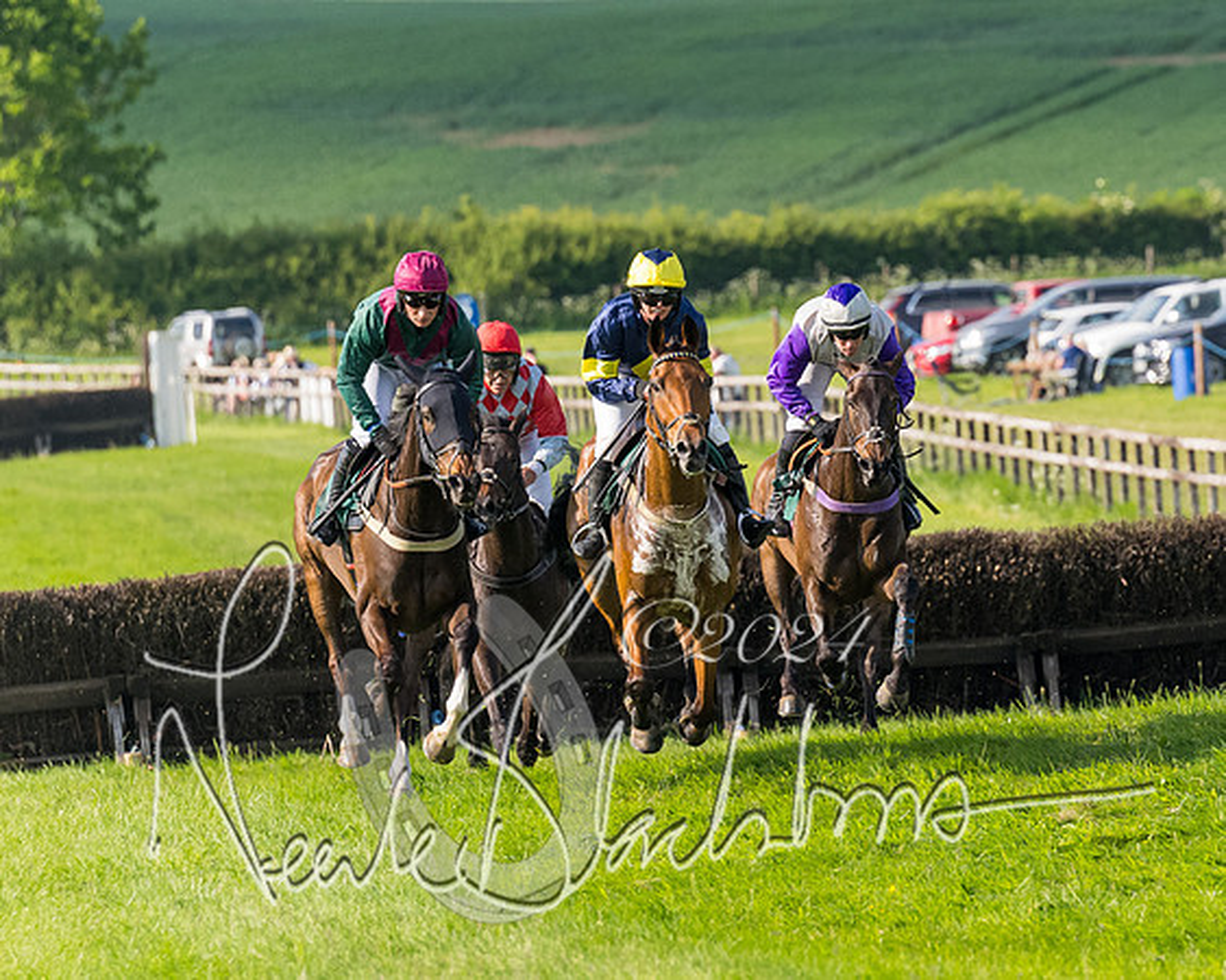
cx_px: 816
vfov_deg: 3.2
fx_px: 17543
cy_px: 573
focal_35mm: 484
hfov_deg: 4.0
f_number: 4
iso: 500
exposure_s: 1/3200
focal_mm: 180
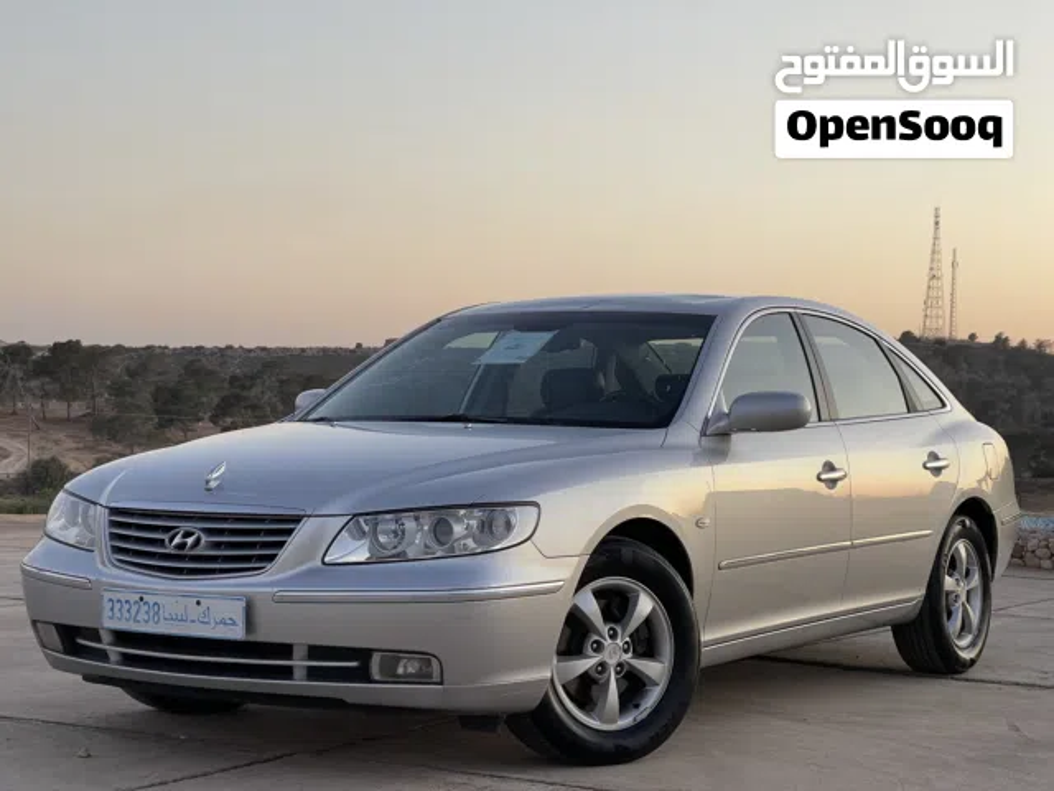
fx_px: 1949
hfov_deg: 30.3
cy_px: 396
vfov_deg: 22.9
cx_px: 527
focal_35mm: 64
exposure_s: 1/99
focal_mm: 7.5
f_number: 2.2
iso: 80
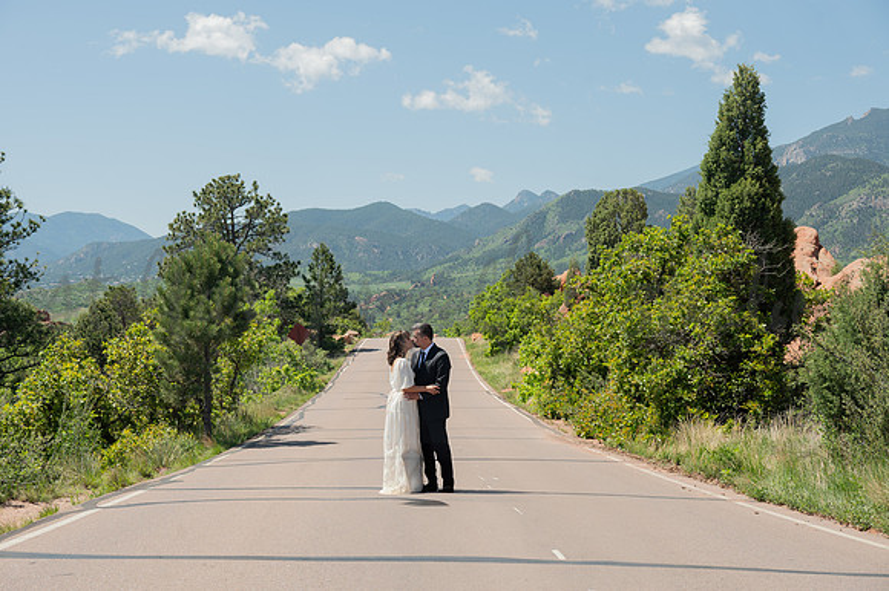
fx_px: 1300
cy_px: 296
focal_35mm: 53
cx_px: 444
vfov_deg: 25.6
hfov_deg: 37.8
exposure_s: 1/320
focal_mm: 52
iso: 80
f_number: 6.3
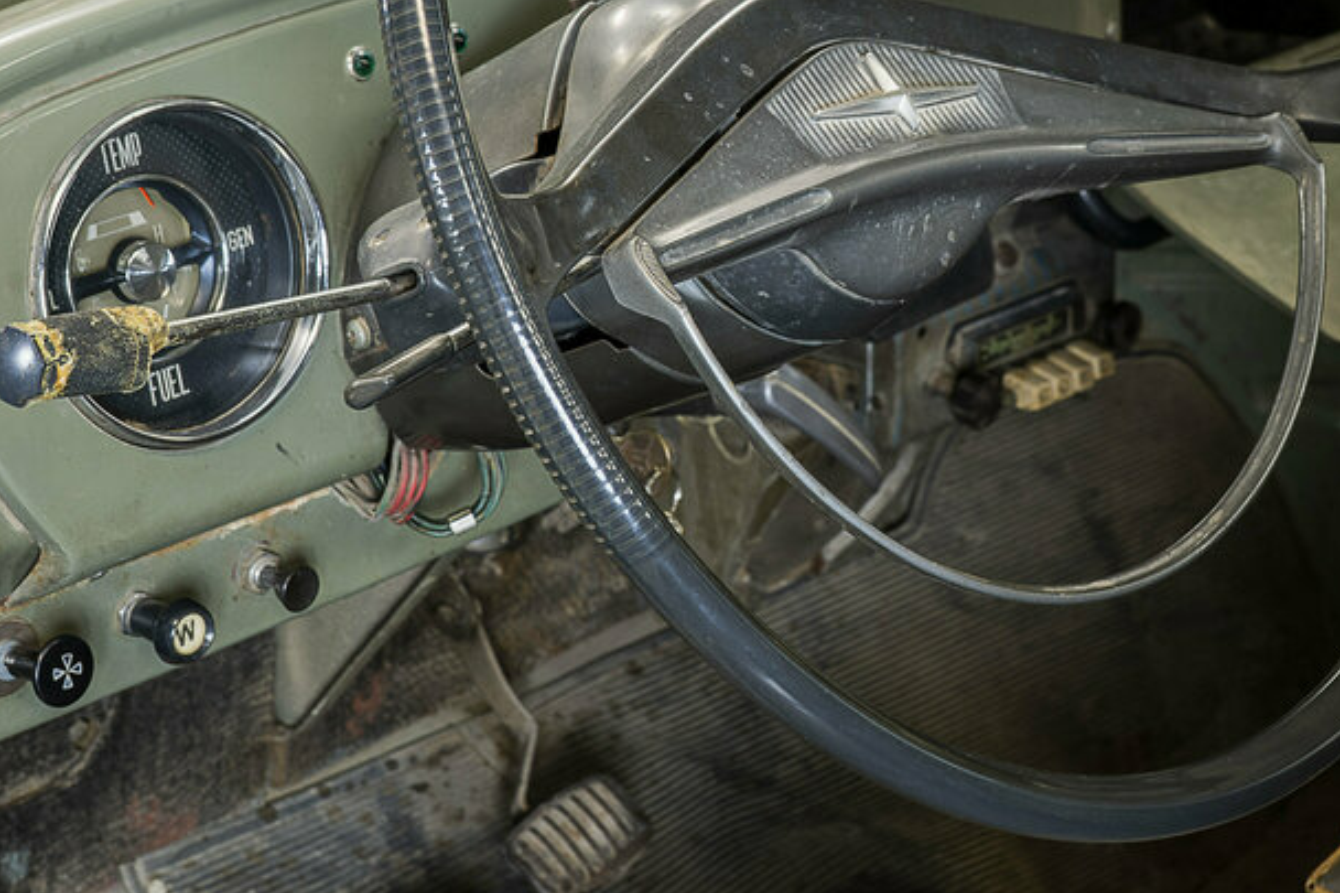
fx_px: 2716
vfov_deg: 18.4
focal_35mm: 73
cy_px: 135
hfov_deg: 27.6
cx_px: 875
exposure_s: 1.6
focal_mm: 37
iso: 250
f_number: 10
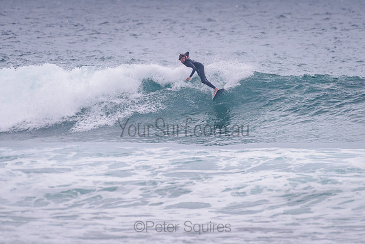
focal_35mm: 613
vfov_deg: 2.2
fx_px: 6215
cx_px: 199
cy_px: 94
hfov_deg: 3.4
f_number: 5.6
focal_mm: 500
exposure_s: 1/2000
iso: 1000
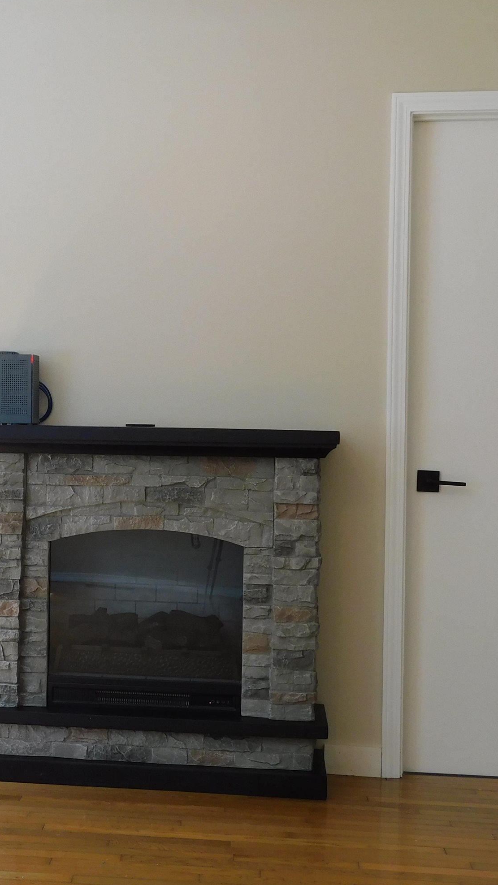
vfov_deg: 34.4
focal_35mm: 61
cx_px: 20
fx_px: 1432
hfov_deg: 19.3
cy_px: 425
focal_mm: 6.3
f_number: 3.5
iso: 125
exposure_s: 1/30
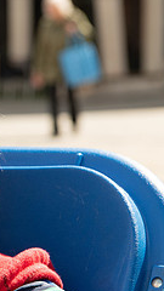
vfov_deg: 12.1
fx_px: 1368
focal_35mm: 177
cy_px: 220
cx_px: -171
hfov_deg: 6.6
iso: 450
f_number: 7.1
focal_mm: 70
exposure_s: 1/800
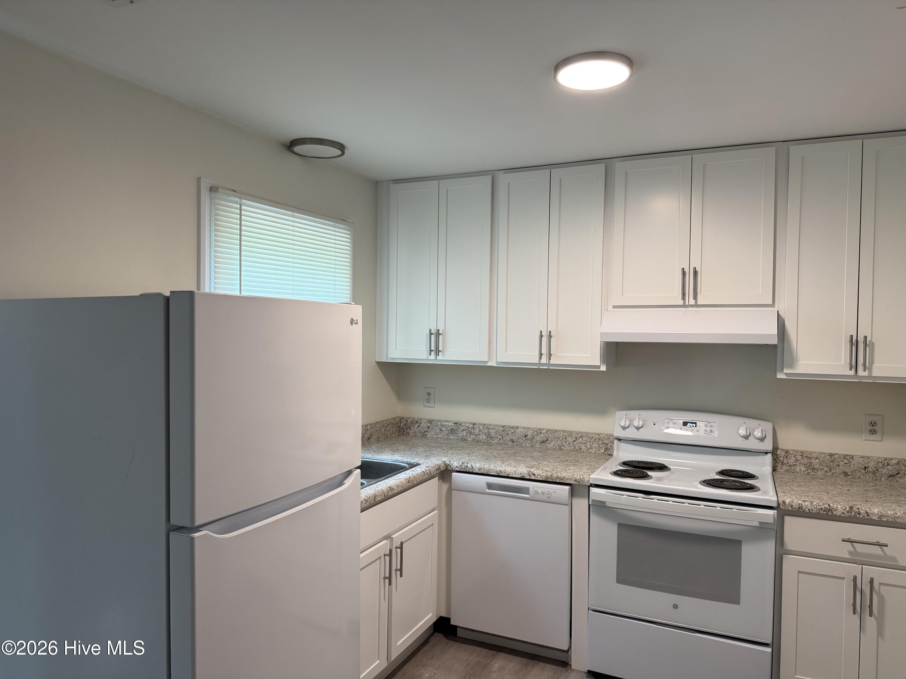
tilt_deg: -0.3
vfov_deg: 56.8
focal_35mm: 24
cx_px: 453
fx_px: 628
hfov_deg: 71.6
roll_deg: -0.6
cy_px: 340
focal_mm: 6.76
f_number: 1.78
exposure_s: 1/120
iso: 200
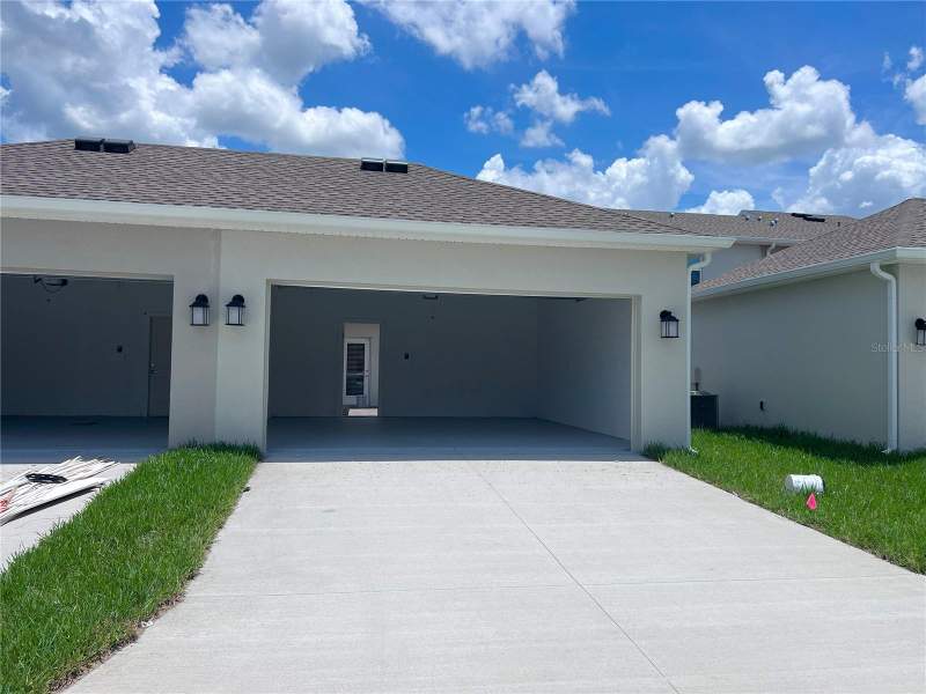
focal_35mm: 26
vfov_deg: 53.1
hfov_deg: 67.3
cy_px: 347
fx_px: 696
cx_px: 463
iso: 50
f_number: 1.5
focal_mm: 5.7
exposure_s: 1/8696
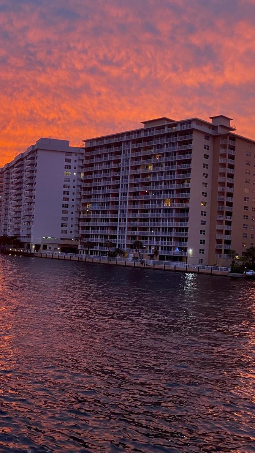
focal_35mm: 38
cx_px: 21
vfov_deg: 52.8
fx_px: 457
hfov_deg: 29.7
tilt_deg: +0.1
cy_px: 227
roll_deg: -3.5
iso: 125
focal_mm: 4.25
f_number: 1.8
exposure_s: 1/60
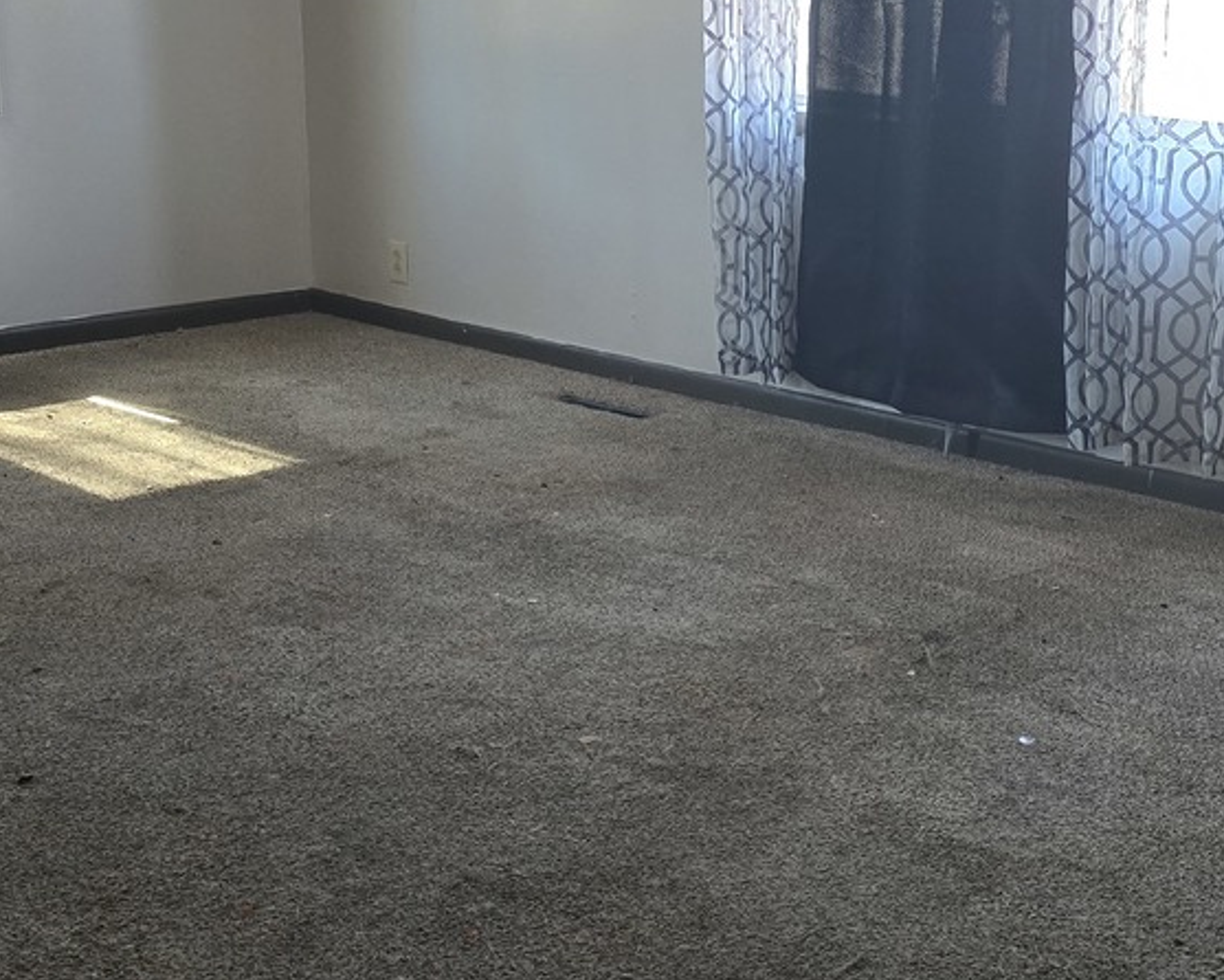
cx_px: 734
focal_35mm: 58
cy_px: 426
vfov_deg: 26.2
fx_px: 2102
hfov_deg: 32.4
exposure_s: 1/120
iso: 640
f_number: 1.7
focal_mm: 6.3
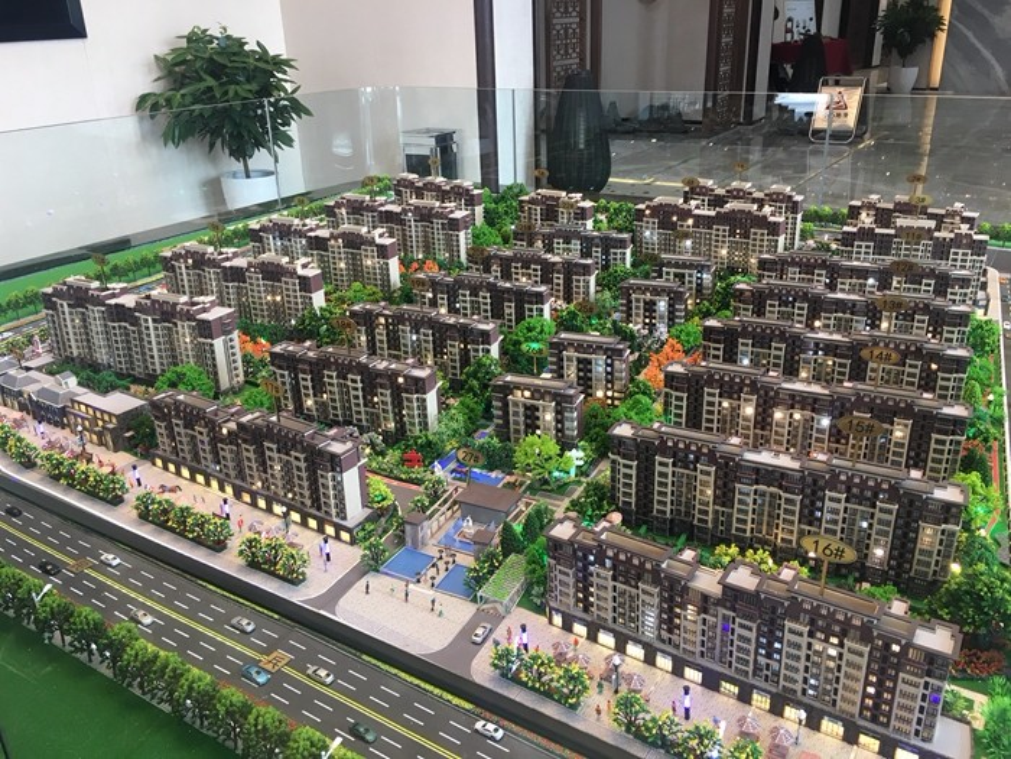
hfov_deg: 61.7
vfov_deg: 48.2
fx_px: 847
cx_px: 506
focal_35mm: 29
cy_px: 380
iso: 32
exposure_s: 1/33
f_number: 2.2
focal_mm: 4.15
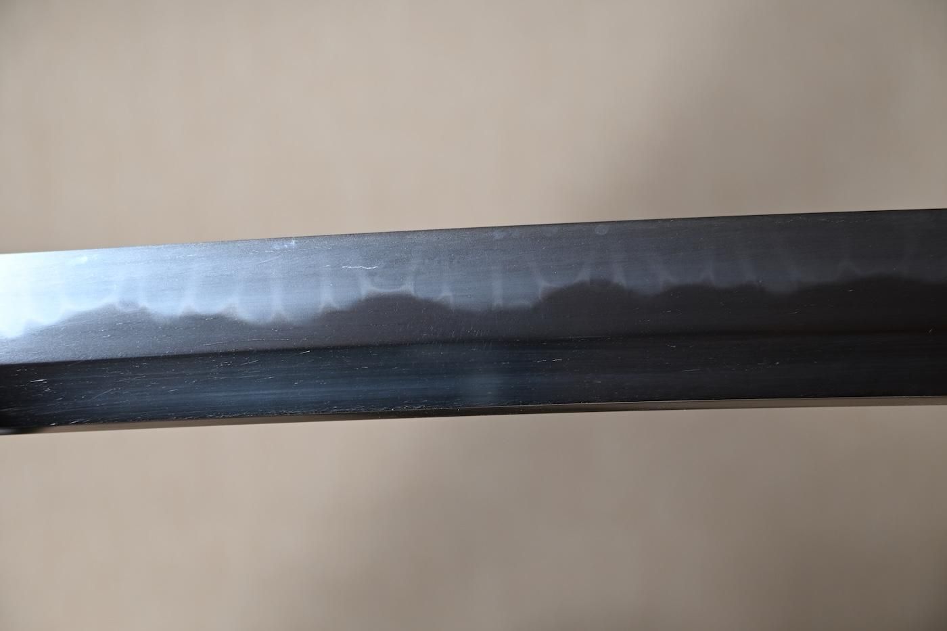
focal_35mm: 86
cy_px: 316
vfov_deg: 16.0
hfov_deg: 23.8
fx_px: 2249
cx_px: 474
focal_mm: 57
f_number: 5
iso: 100
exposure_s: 1/1.3
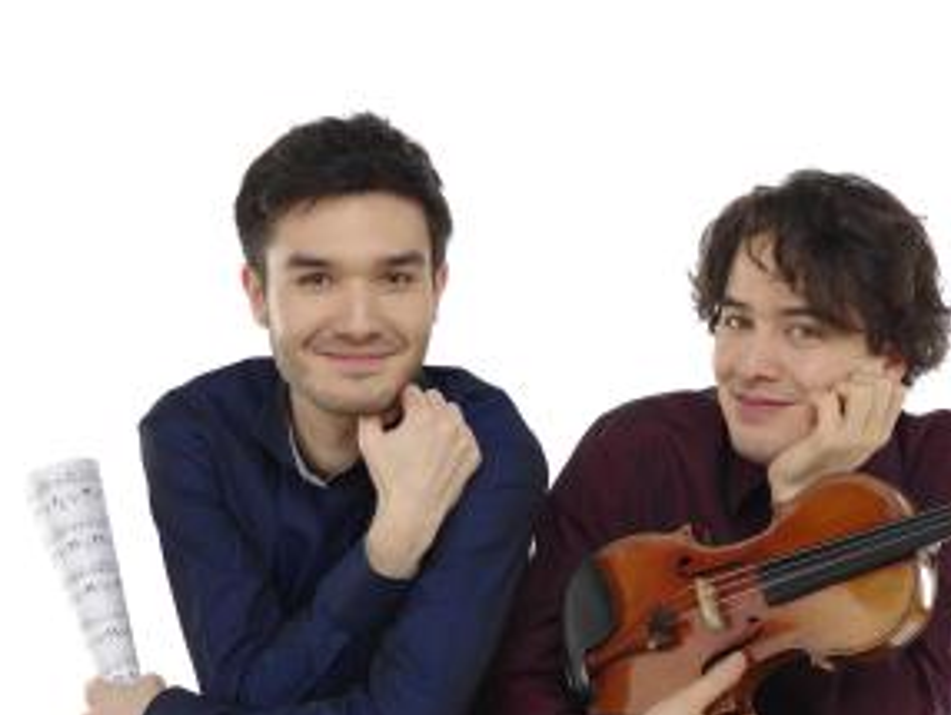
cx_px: 597
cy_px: 474
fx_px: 3547
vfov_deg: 11.5
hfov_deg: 15.3
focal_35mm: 129
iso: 100
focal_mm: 120
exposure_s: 1/80
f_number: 10
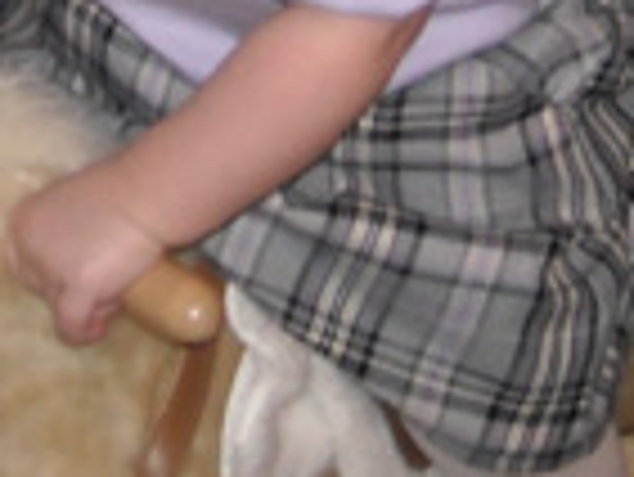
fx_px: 3630
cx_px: 0
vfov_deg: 7.2
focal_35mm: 198
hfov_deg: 9.9
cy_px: -500
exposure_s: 1/60
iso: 200
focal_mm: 5.7
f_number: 2.8
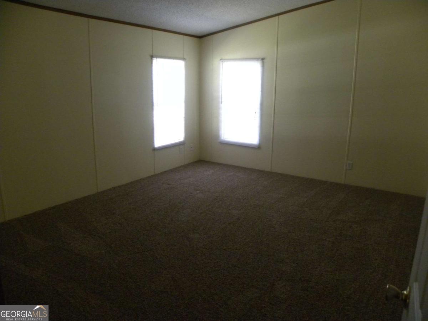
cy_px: 160
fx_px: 321
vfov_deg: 53.1
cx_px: 214
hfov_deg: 67.3
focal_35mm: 26
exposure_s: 1/45.4
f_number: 2.8
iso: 400
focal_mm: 4.6
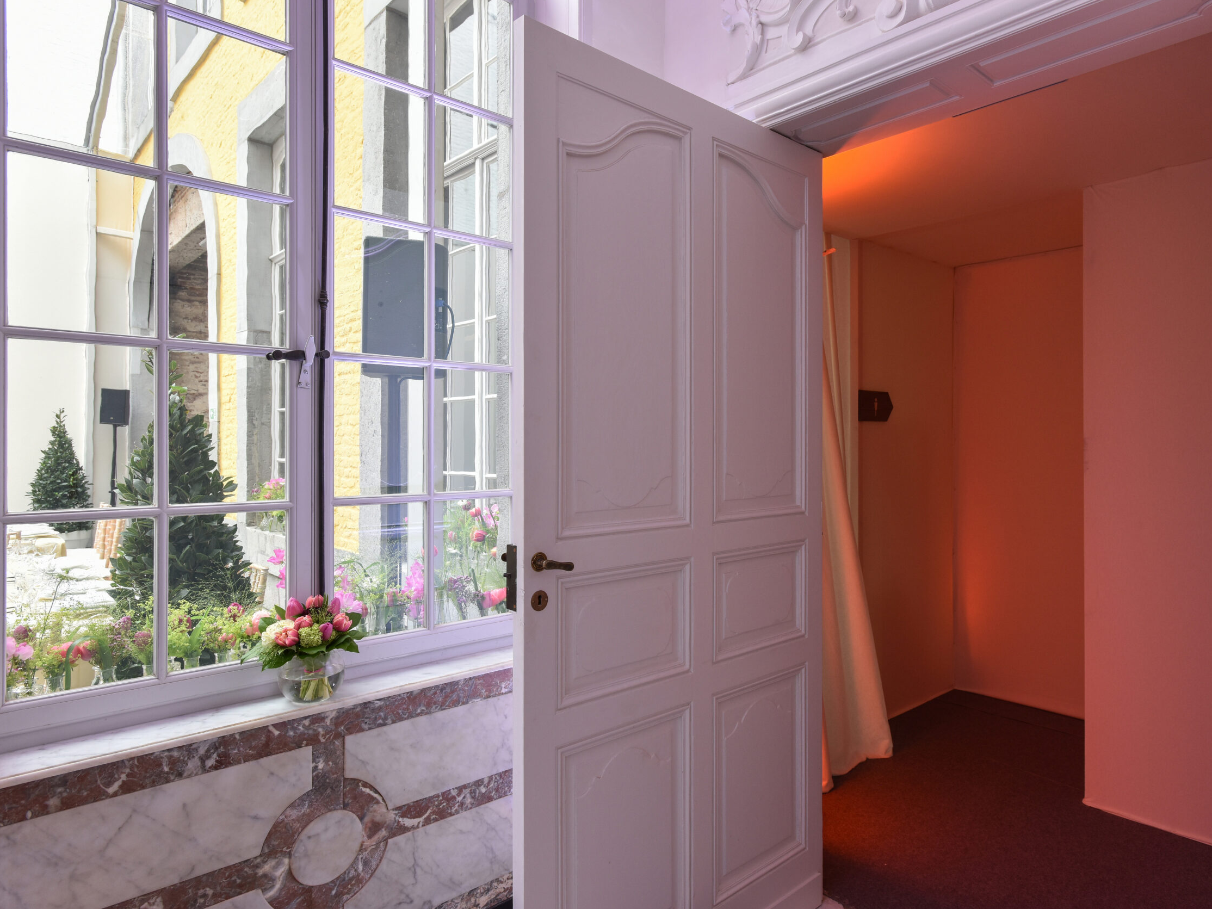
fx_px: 735
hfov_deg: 78.8
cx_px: 660
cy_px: 459
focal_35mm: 21
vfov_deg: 63.4
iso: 250
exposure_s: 1/8
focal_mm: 19
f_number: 10
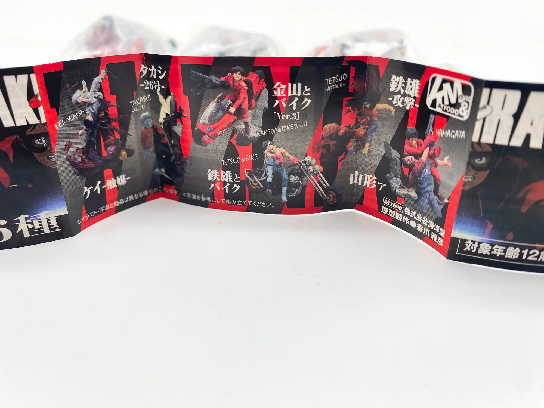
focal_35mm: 25
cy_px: 204
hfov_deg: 69.4
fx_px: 393
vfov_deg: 54.9
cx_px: 272
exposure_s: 1/180
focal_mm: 4.25
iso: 32
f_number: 1.8
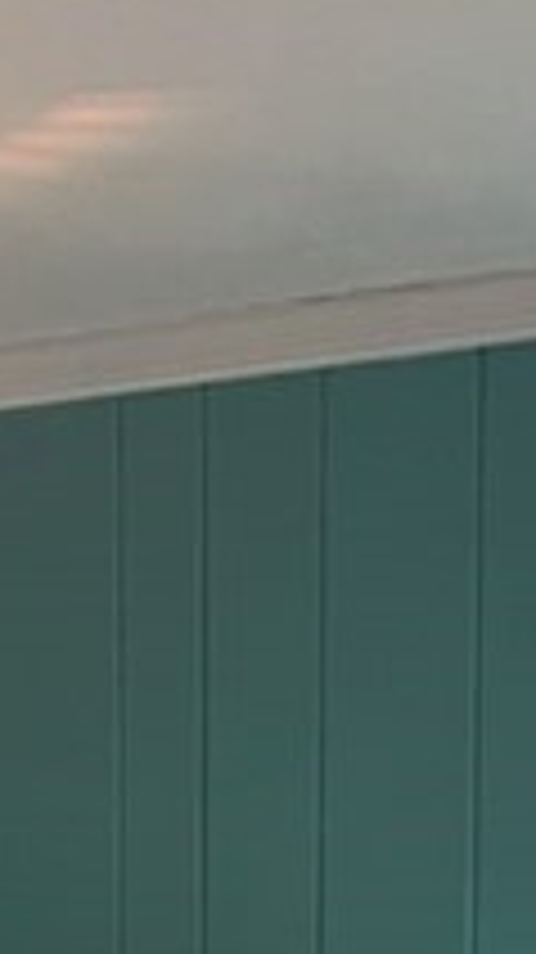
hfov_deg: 8.5
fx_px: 3467
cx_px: -473
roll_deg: +2.4
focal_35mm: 137
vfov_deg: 14.0
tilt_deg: -10.4
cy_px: 1696
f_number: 1.5
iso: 250
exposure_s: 1/60
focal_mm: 5.7
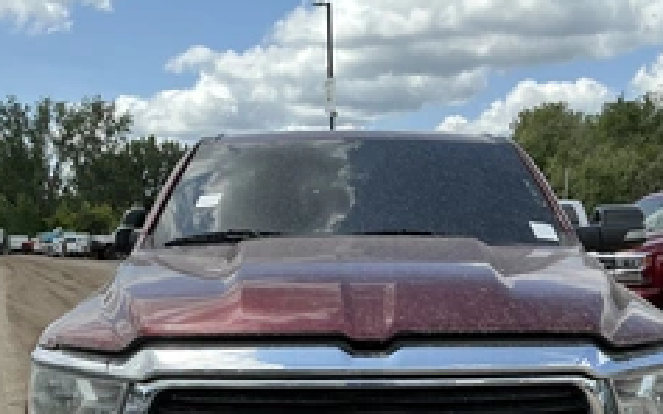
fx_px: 903
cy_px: 386
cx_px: 361
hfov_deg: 40.3
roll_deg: +0.2
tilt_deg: -4.6
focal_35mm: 50
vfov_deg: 24.9
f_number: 1.8
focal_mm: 3
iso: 25
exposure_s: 1/1311
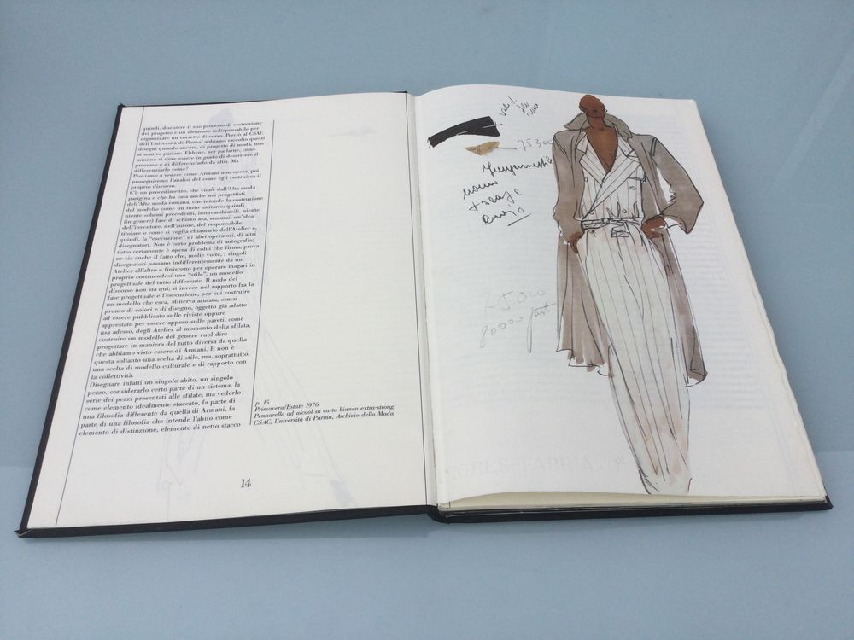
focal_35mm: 31
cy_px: 320
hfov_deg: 58.4
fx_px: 765
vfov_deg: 45.4
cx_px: 427
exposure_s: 1/840
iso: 25
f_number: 2.4
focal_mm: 3.3
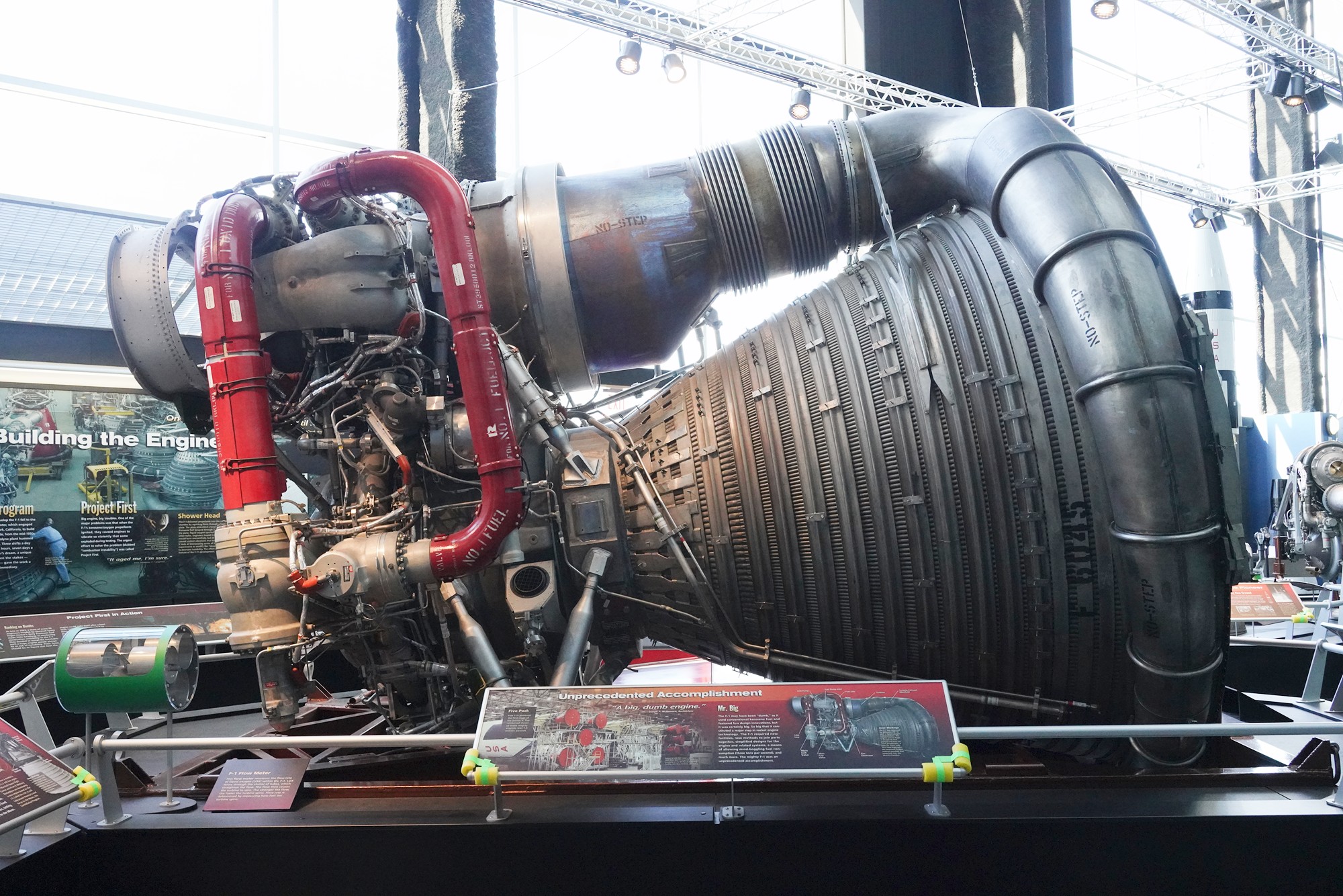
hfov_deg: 55.8
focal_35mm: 34
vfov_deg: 38.9
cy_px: 448
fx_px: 1268
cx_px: 672
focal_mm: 34
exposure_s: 1/100
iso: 8000
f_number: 9
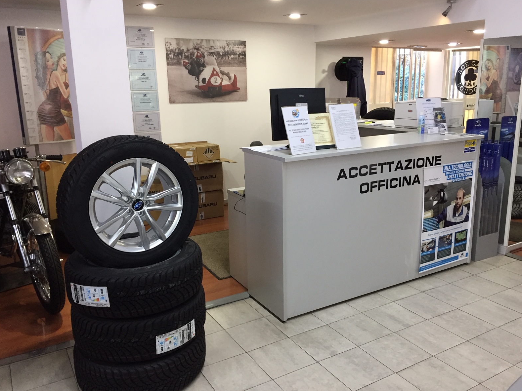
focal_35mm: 30
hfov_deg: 60.0
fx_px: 452
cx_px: 266
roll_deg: -1.1
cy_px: 190
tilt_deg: -14.8
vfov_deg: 46.8
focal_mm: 4.15
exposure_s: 1/33
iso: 160
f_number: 2.2
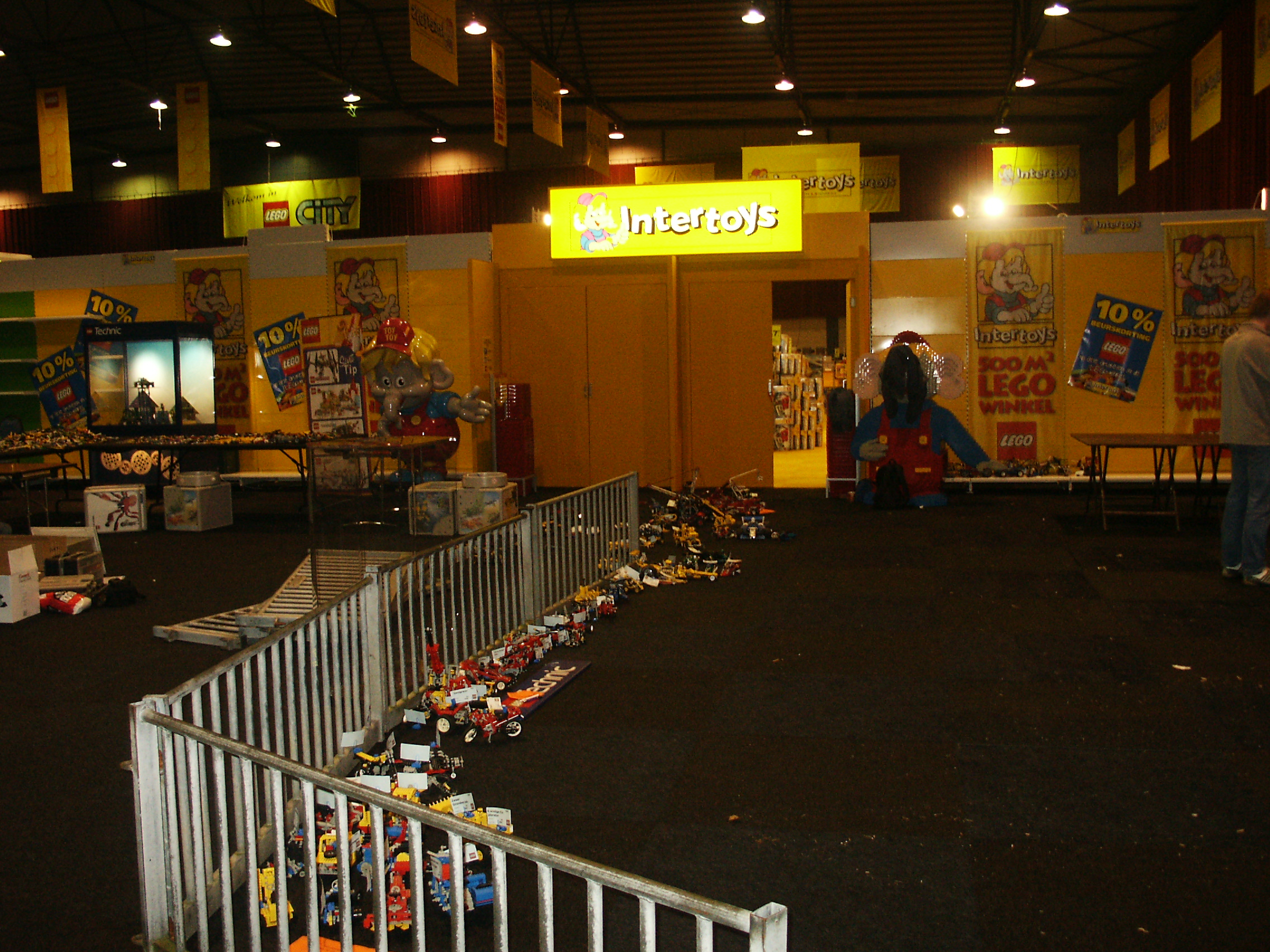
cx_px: 635
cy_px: 476
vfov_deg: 40.7
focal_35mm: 35
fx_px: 1284
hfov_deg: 52.6
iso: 200
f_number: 3
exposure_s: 1/45
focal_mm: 7.18
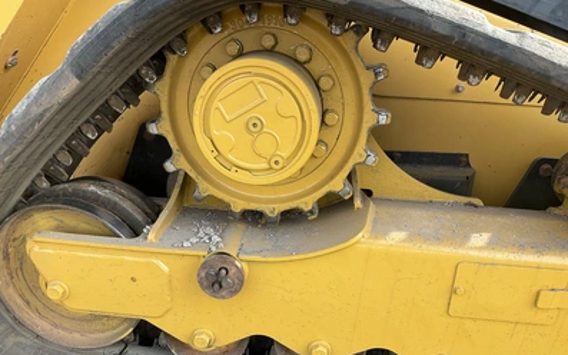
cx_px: 283
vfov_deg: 40.5
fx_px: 480
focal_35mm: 31
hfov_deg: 61.2
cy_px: 206
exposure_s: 1/170
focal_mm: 3
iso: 20
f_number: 1.8
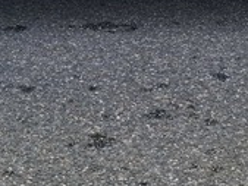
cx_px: 156
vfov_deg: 12.7
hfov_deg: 18.0
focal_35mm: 109
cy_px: -114
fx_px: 781
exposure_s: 1/907
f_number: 1.8
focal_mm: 5.54
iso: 50
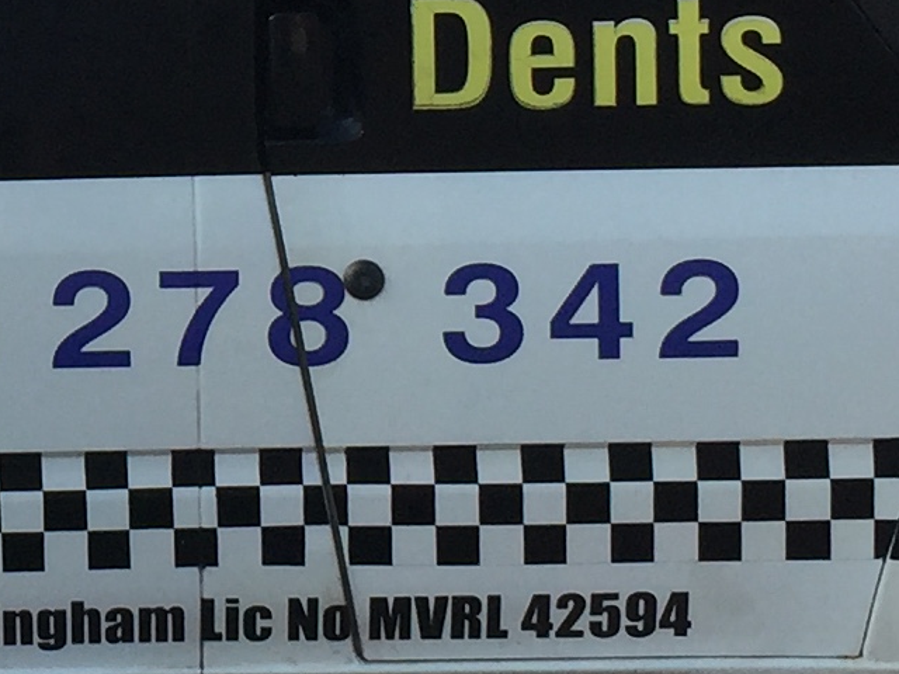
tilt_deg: -3.8
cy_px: -208
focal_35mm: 148
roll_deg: +3.4
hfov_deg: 13.0
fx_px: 3844
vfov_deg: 9.8
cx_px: -152
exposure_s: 1/1364
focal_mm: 4.15
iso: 32
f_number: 2.2
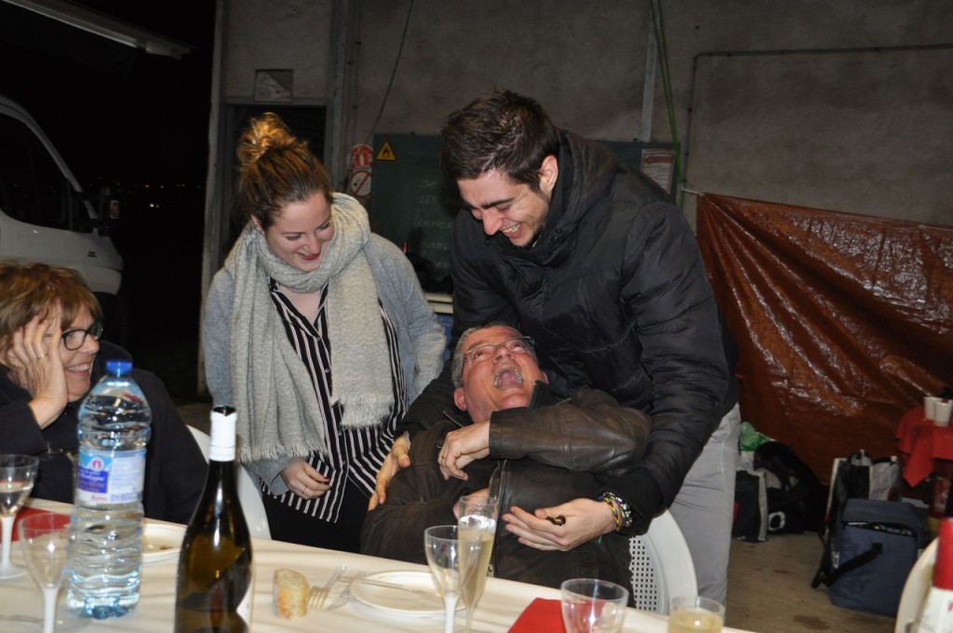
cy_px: 316
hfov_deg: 49.6
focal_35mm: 39
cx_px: 476
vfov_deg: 34.1
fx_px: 1031
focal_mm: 26
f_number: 4
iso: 800
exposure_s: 1/60
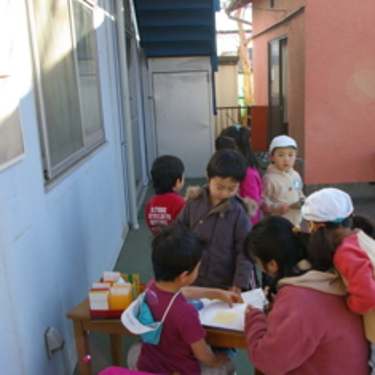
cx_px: 235
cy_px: 203
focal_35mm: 39
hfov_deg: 42.5
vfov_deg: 42.8
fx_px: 478
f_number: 5.6
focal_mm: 18
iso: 200
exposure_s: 1/90
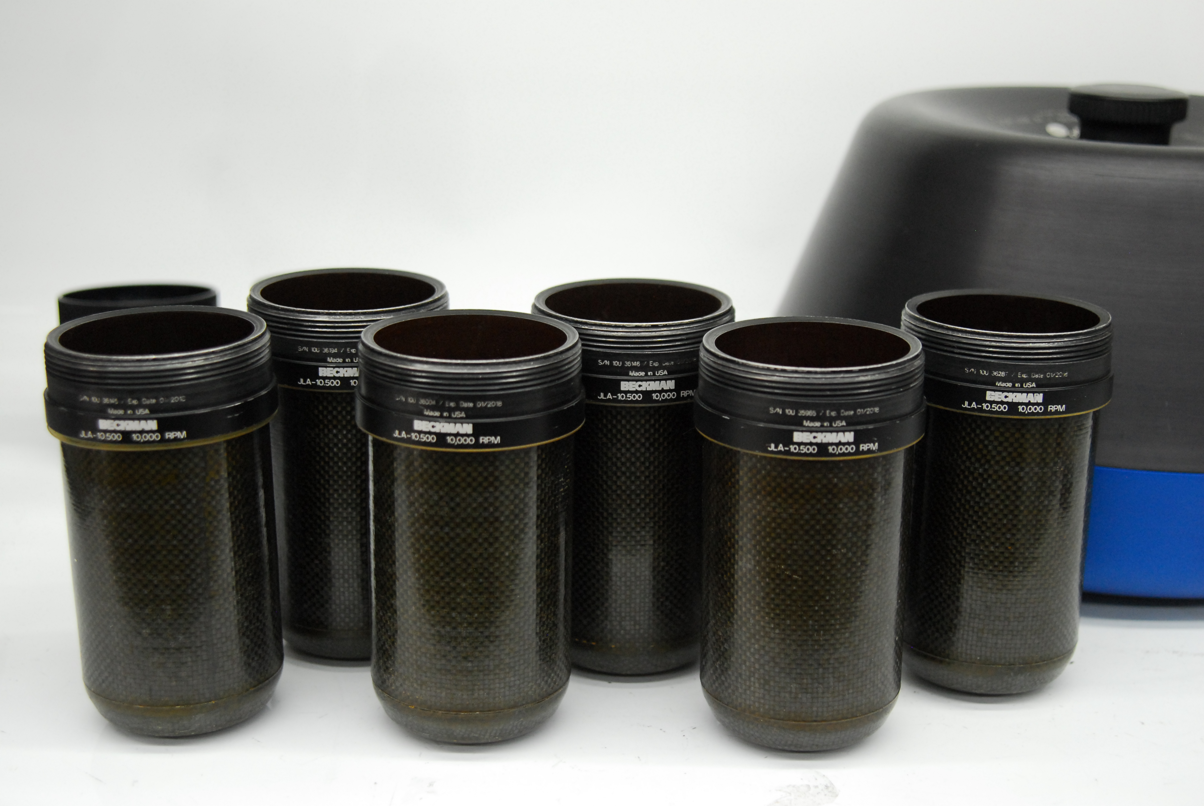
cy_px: 403
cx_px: 602
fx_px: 1758
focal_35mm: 52
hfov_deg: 37.8
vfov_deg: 25.8
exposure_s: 1/125
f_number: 3.2
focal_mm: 35
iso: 800
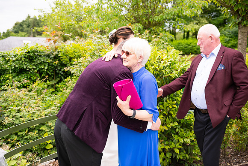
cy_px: 83
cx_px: 124
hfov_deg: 53.1
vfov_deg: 36.9
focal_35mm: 36
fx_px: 248
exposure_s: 1/1000
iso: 250
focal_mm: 36
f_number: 3.5
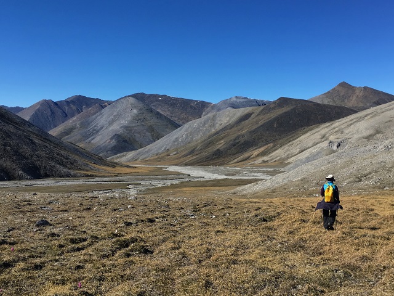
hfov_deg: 61.7
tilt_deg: +0.7
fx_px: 330
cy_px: 148
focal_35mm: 29
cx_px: 197
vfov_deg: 48.2
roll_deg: +0.2
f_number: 2.2
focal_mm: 4.15
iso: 25
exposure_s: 1/1425
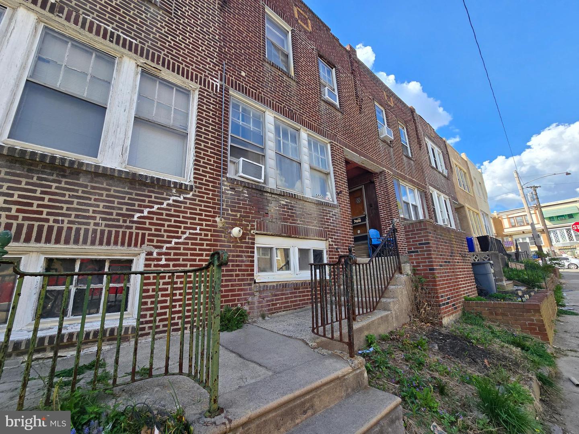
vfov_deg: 89.9
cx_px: 290
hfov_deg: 106.2
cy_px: 217
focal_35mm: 13
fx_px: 217
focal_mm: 2.2
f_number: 2.2
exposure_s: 1/1008
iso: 50
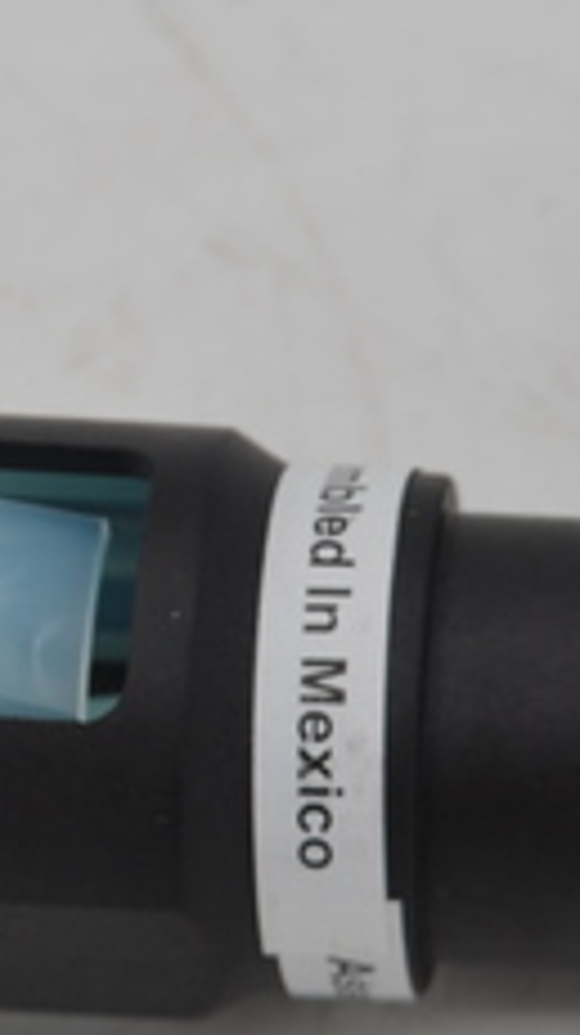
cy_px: 621
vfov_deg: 9.0
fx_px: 6589
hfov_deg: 5.0
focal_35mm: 240
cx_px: 832
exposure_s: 1/100
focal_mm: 55
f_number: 8
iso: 100
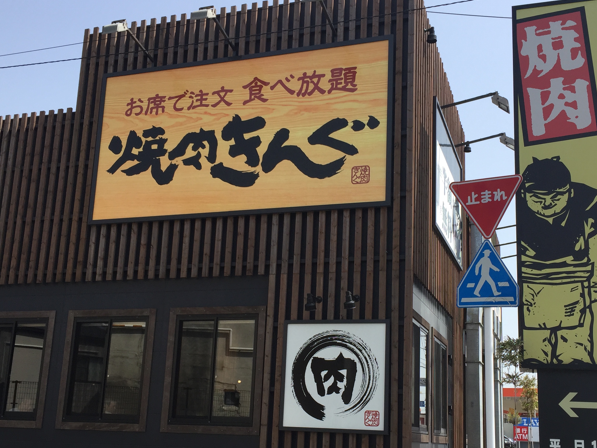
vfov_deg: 35.0
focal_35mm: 41
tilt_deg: +12.7
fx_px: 707
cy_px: 276
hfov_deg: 45.7
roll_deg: -2.2
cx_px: 320
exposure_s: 1/1068
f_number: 2.2
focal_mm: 4.15
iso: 32
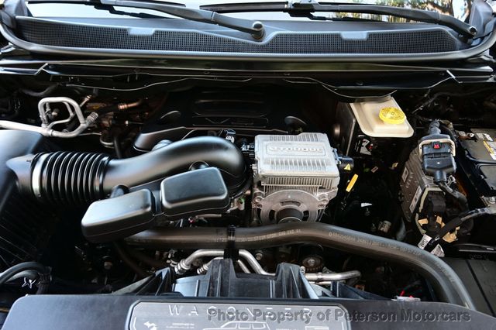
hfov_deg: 73.8
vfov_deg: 53.1
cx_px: 248
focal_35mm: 24
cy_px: 165
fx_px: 330
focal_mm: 16
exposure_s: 1/25
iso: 220
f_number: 3.5
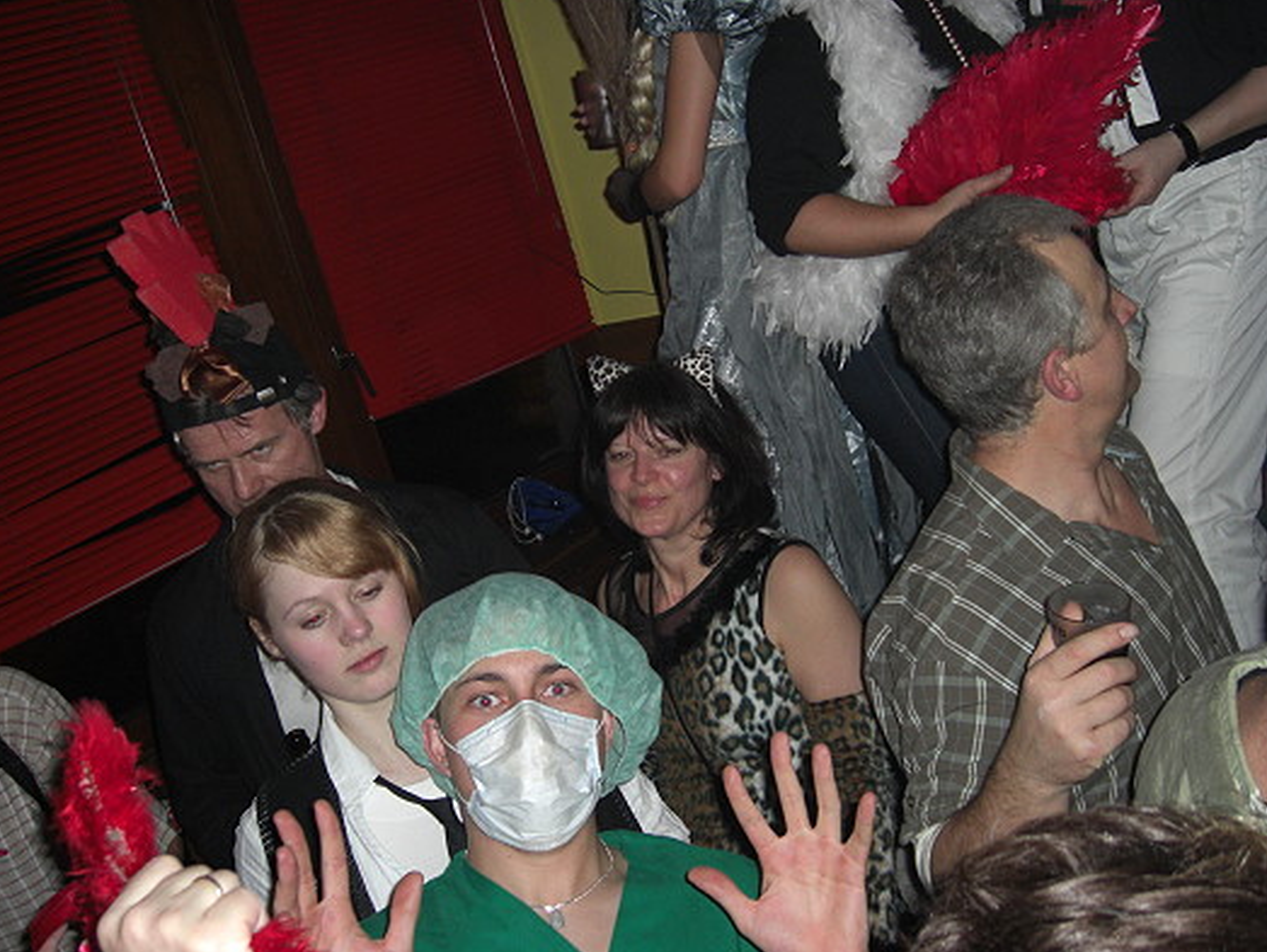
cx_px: 638
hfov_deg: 47.8
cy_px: 471
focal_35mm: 39
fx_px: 1428
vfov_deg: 36.9
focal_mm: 7.9
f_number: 2.8
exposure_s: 1/60
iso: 200
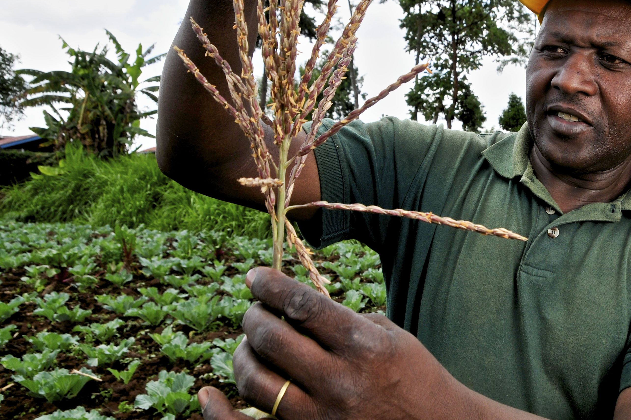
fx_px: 701
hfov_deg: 45.7
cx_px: 515
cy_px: 174
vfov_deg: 33.3
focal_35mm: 40
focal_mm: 16
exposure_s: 1/200
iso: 200
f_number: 8
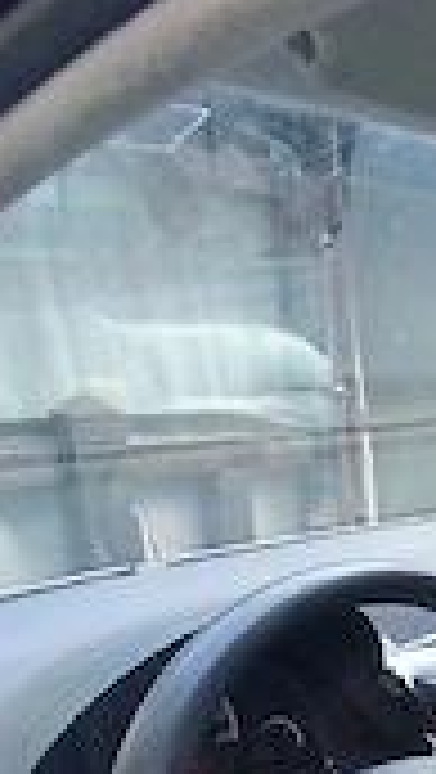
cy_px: 680
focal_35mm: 43
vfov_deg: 43.7
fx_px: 882
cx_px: 656
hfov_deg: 22.6
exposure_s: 1/33.3
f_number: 2.2
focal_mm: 1.4
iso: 250
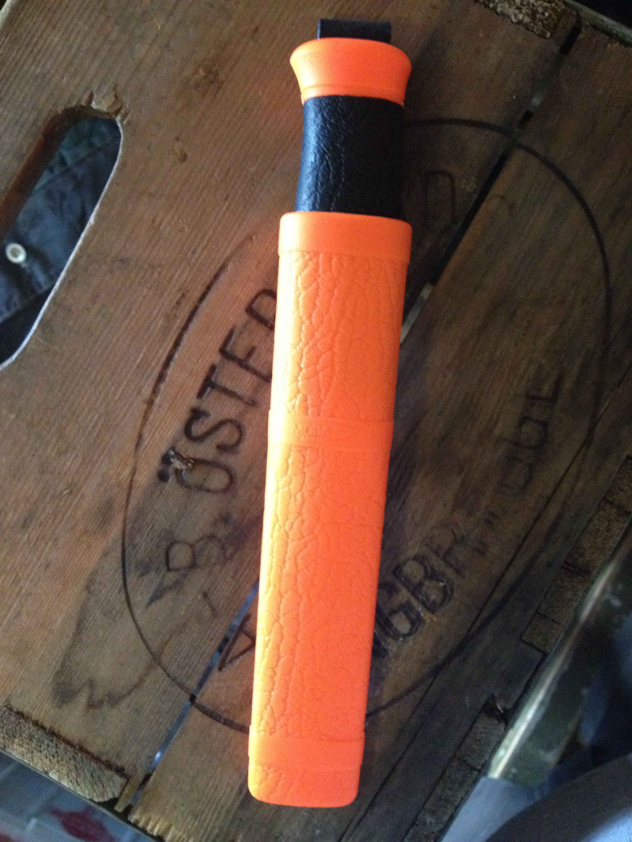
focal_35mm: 35
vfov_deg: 52.6
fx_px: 852
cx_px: 316
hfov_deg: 40.7
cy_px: 421
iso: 500
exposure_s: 1/15
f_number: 2.4
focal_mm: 4.28
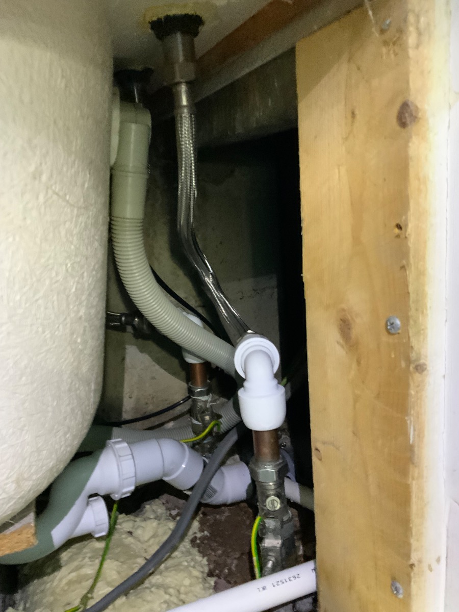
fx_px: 513
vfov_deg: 61.7
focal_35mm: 29
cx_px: 230
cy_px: 306
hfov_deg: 48.2
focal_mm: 3
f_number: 1.8
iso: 320
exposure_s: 1/40
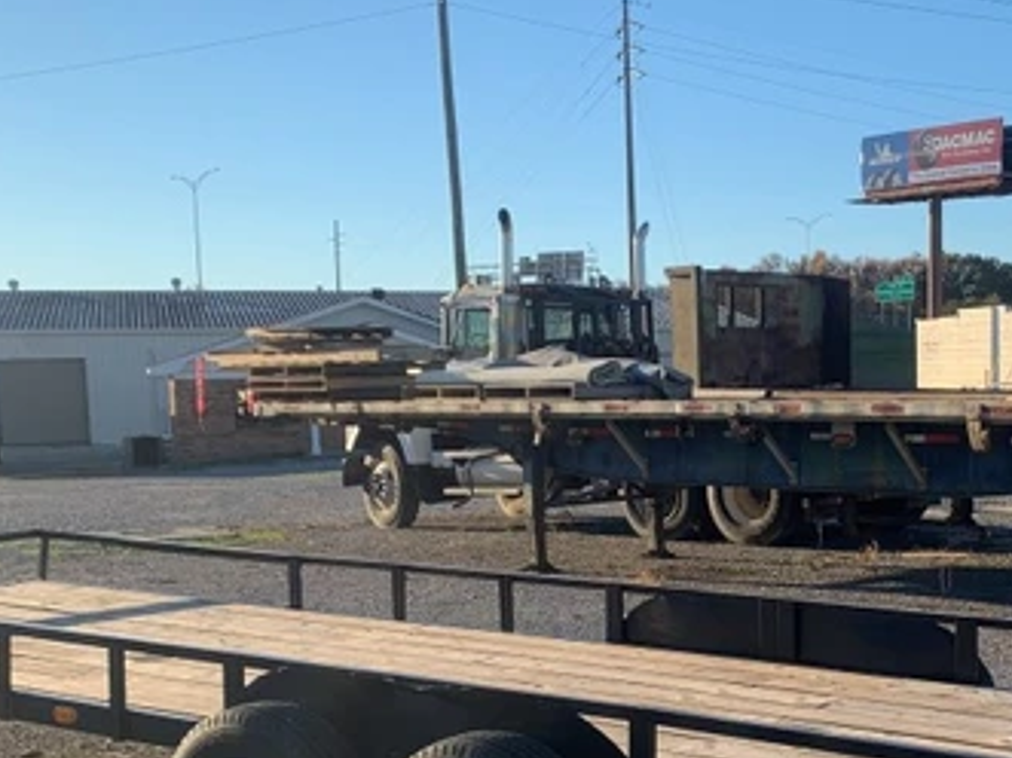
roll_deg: +0.8
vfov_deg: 24.5
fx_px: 1724
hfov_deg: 32.2
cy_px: 591
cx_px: 746
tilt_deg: -4.9
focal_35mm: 59
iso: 25
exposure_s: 1/1332
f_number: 1.8
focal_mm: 4.25
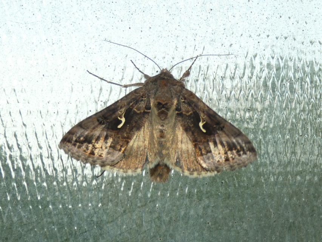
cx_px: 161
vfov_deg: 14.8
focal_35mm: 100
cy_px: 121
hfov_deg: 19.6
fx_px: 930
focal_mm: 17.9
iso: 80
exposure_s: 1/80
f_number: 4.8
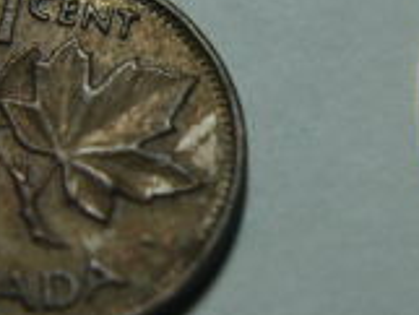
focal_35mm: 161
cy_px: 144
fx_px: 1950
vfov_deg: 9.2
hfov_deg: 12.3
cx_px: 268
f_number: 4.5
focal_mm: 30
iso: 100
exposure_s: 1/60
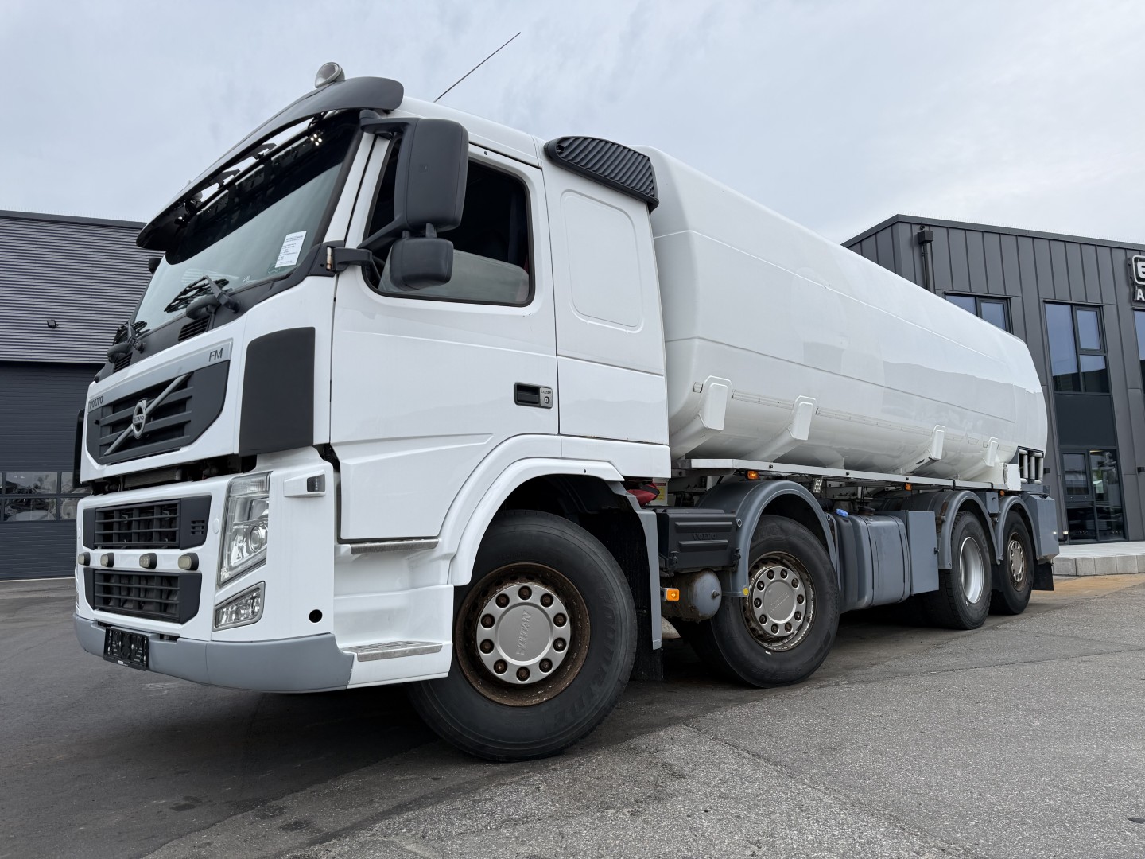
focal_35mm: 24
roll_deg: +1.3
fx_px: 794
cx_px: 572
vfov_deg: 56.8
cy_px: 430
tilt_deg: +7.3
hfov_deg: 71.6
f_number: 1.78
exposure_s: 1/1855
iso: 80
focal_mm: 6.76
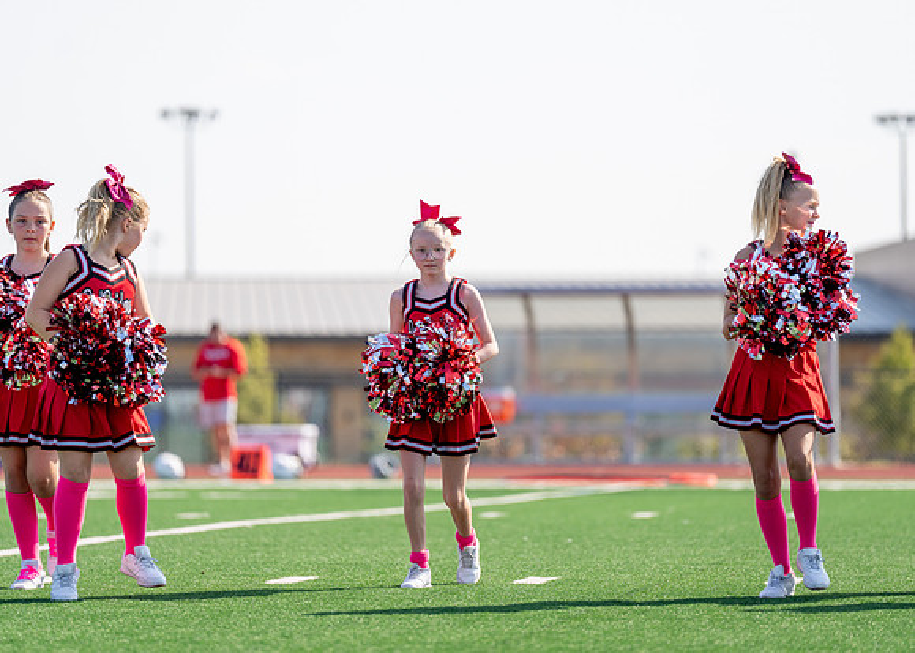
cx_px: 458
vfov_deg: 6.9
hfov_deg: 9.6
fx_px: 5445
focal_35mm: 210
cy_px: 326
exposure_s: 1/1250
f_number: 2.8
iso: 100
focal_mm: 200
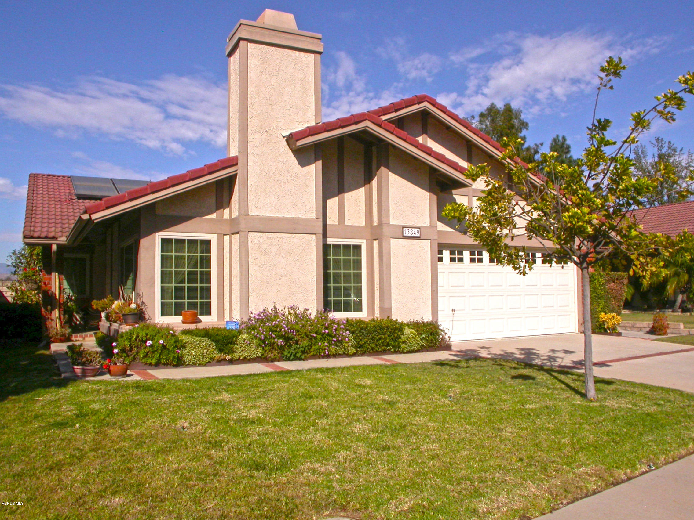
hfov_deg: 42.1
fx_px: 902
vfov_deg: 32.2
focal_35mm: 45
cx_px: 347
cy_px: 260
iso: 100
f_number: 7.9
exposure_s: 1/610
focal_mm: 9.3
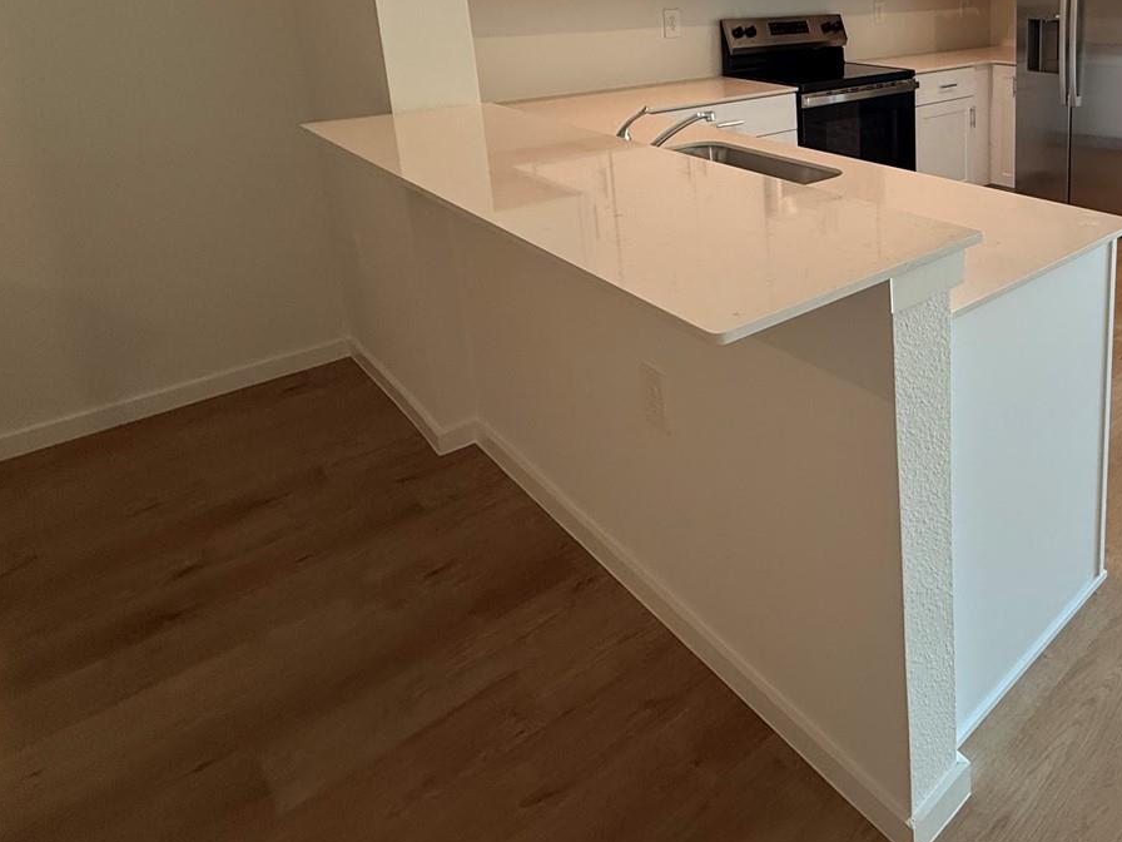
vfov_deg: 50.6
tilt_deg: -11.6
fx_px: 810
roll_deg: +0.2
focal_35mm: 25
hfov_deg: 60.5
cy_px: 138
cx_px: 977
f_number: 2.2
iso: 200
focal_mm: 2.22
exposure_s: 1/120
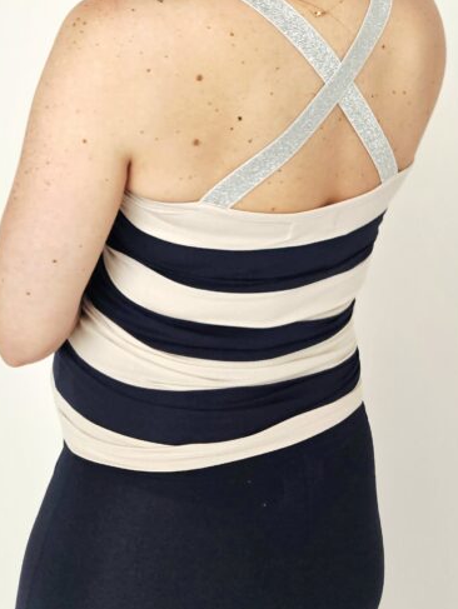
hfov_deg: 36.1
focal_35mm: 39
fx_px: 687
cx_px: 121
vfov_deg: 45.2
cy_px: 114
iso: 100
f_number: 1.8
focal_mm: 5.4
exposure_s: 1/192
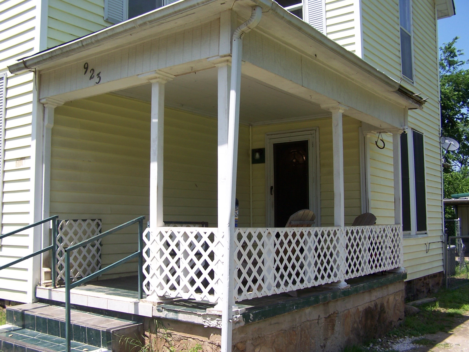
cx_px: 234
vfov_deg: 37.7
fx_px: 515
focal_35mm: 38
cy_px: 176
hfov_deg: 49.0
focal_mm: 6.3
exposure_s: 1/800
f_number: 2.8
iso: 80
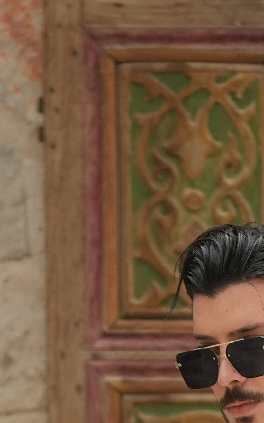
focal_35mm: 272
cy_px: 656
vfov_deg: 7.6
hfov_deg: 4.8
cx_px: 297
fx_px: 3130
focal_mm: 50
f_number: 1.2
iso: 320
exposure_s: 1/800
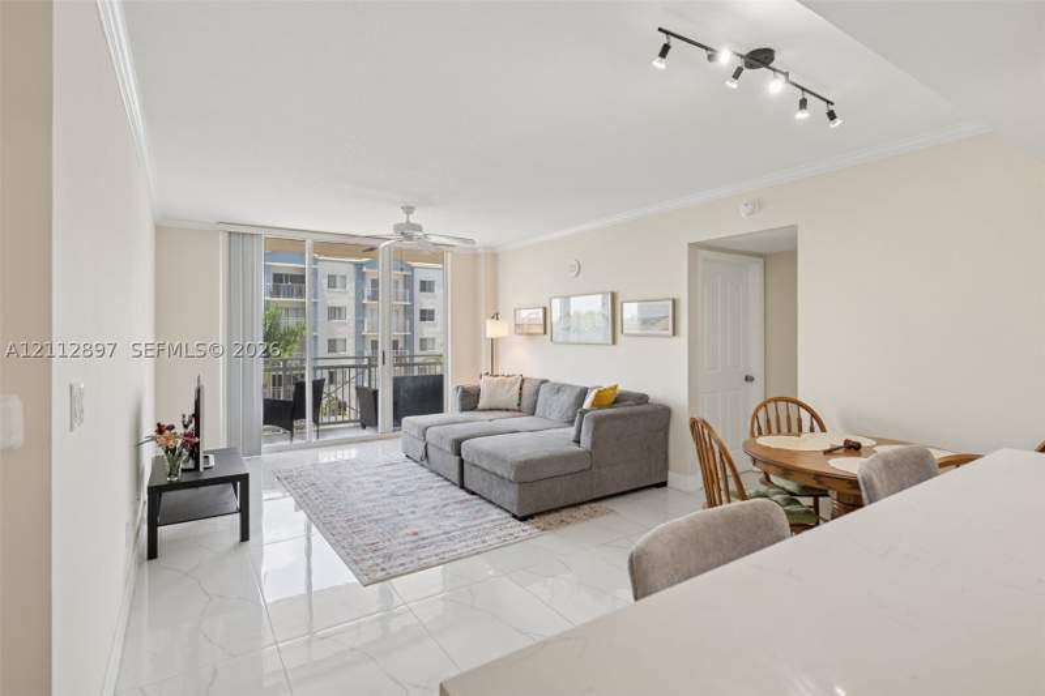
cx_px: 522
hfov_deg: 93.3
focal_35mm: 17
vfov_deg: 70.4
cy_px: 348
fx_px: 493
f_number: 7.1
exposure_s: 1/20
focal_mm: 17
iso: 250
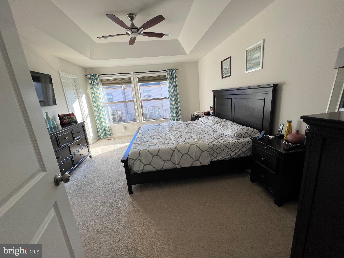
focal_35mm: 13
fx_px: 129
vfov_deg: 89.9
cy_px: 129
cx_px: 172
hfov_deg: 106.2
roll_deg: +4.5
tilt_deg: -14.2
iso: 32
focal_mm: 1.57
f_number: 1.8
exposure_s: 1/124
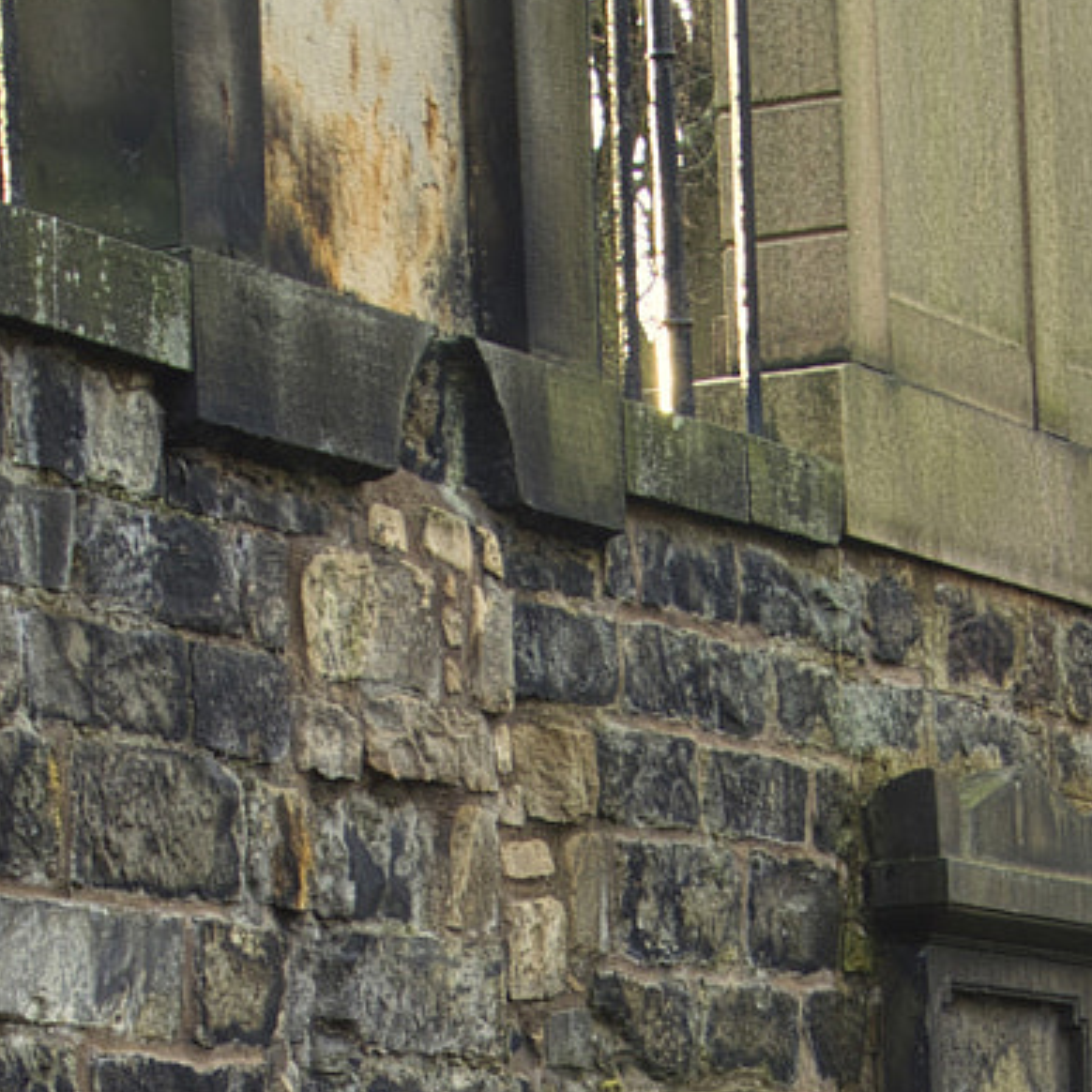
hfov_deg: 10.7
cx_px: 577
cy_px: 1323
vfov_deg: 10.6
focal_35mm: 163
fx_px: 5809
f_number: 8
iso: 100
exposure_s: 1/13
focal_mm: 31
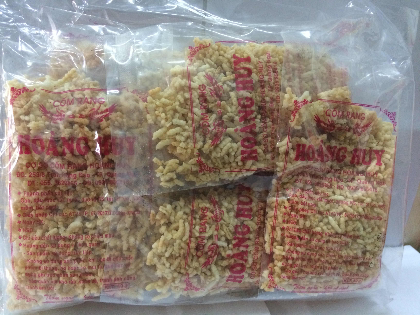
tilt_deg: -22.5
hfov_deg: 61.7
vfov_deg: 48.2
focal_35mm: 29
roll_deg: -2.3
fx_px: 352
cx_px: 210
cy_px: 158
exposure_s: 1/33
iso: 320
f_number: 2.2
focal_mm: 4.15
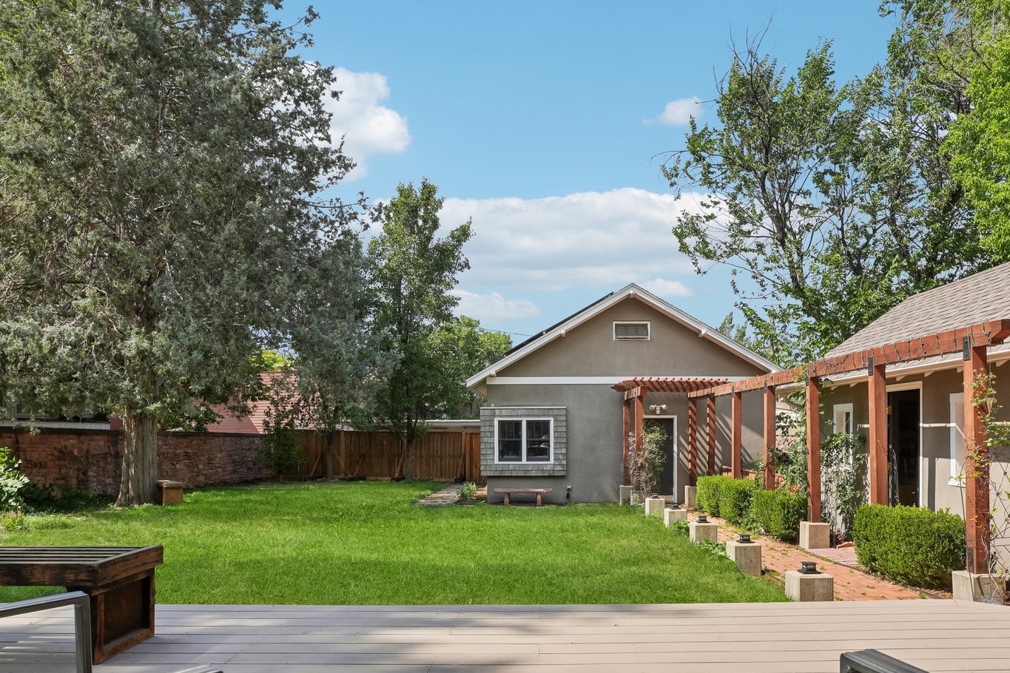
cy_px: 423
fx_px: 694
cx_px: 545
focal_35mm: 25
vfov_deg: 51.2
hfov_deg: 71.9
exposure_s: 1/350
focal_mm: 11
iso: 100
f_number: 8
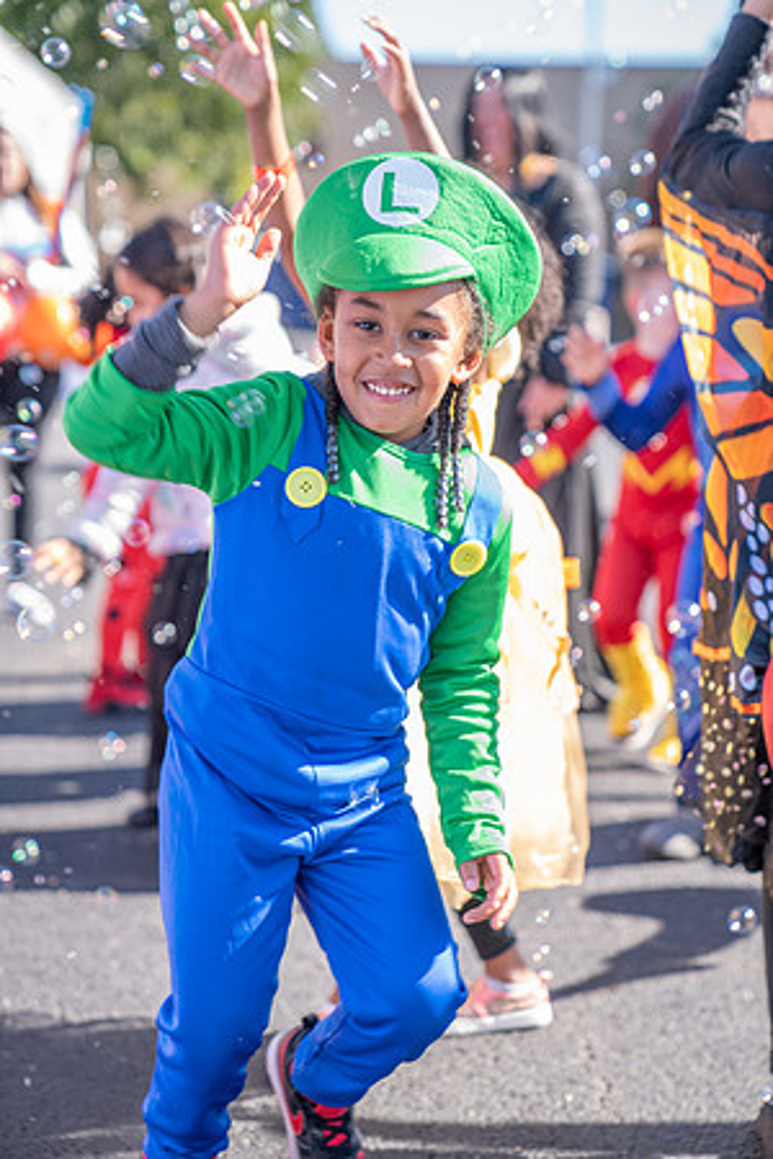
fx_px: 2254
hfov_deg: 19.5
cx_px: 386
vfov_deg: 28.8
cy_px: 580
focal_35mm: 70
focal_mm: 70
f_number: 2.8
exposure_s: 1/200
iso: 100
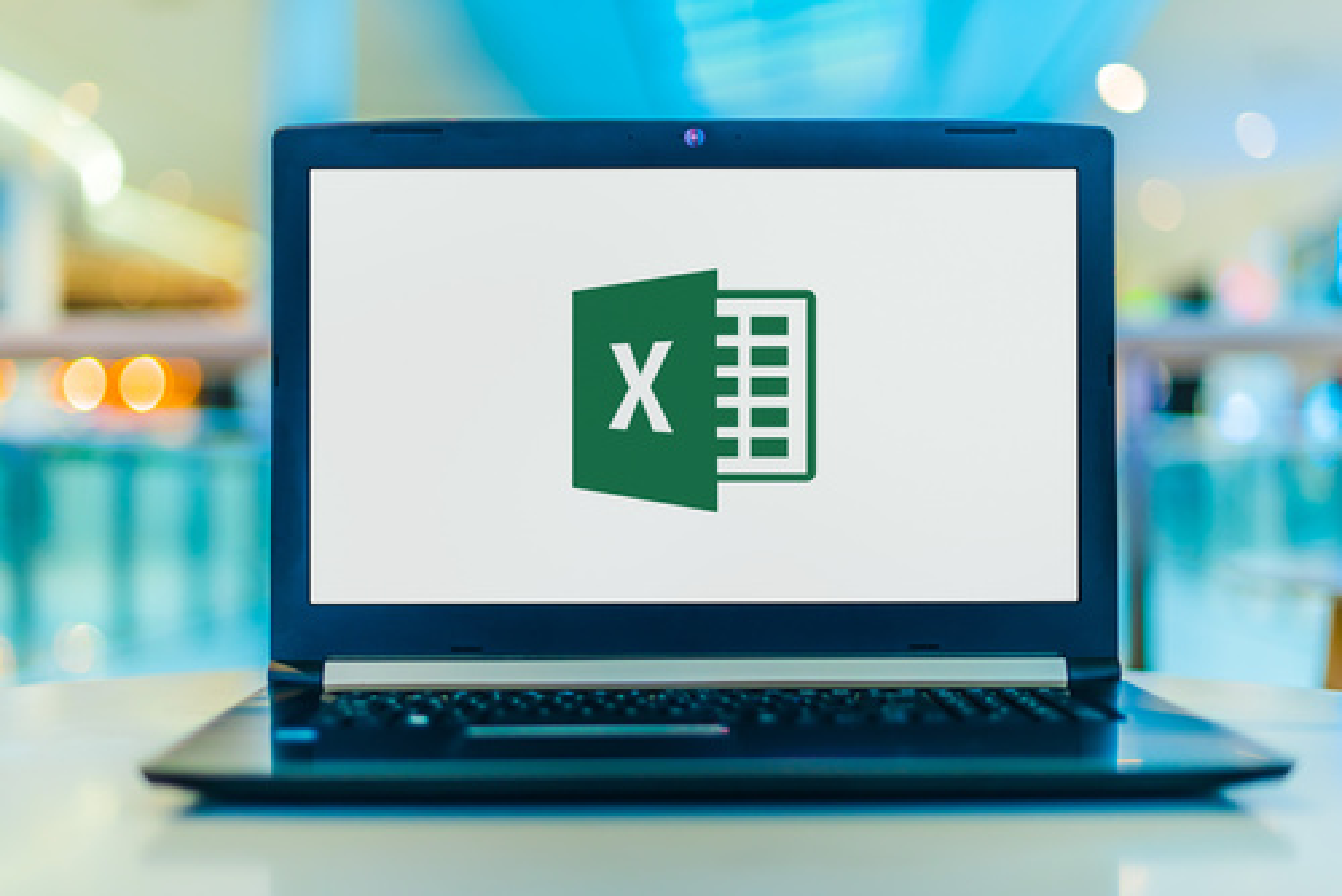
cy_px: 448
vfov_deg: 27.0
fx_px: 1865
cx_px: 671
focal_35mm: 50
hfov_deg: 39.6
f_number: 1.4
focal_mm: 50
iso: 250
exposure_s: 1/100
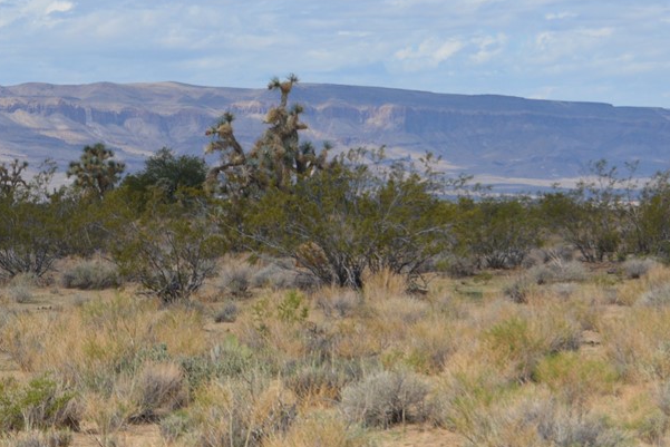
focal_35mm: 149
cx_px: 293
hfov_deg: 13.8
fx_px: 2772
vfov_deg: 9.2
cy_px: 72
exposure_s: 1/1600
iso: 400
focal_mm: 55
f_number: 7.1
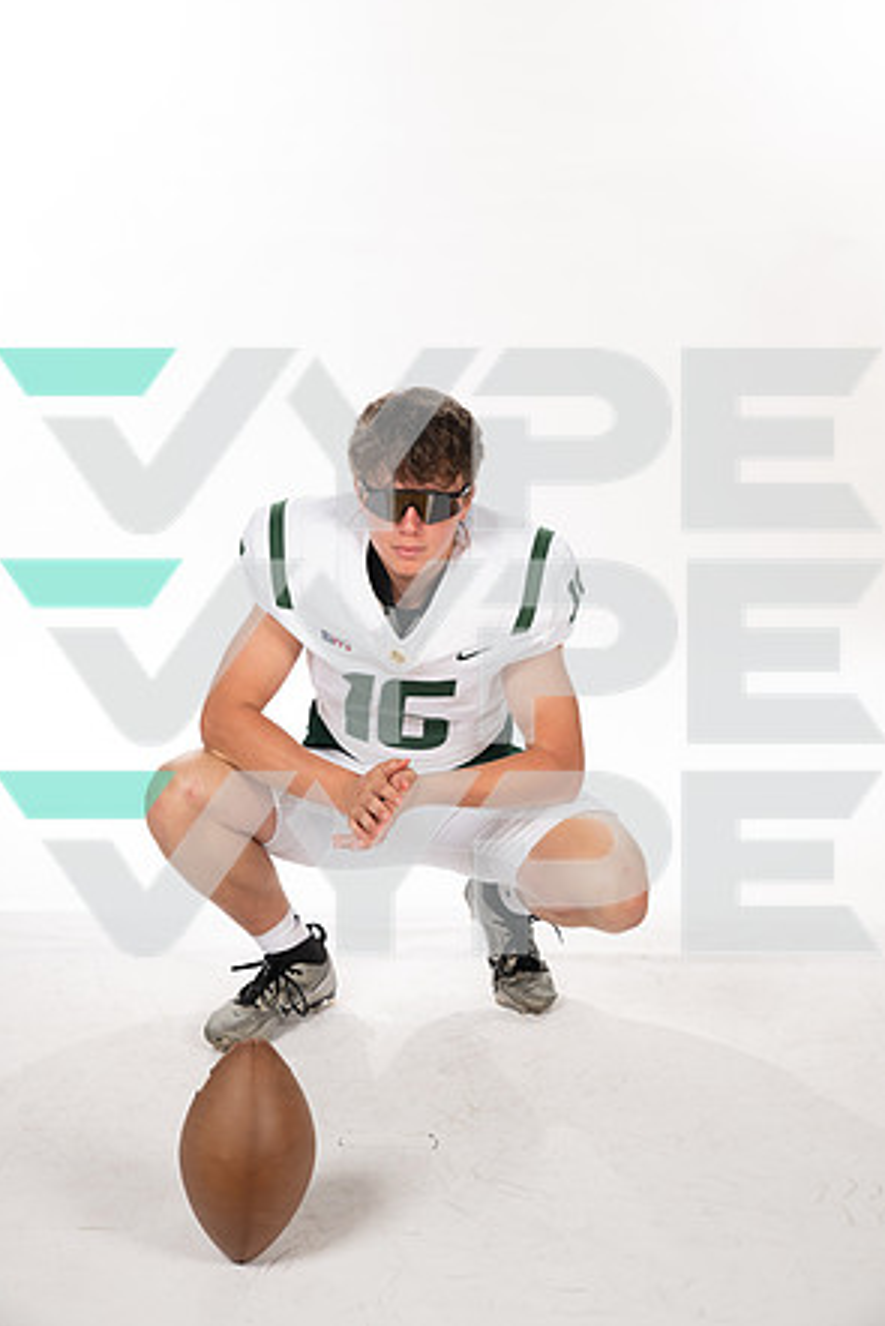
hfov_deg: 23.0
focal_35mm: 59
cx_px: 444
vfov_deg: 33.9
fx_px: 2174
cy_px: 654
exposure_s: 1/400
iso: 640
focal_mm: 58
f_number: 8
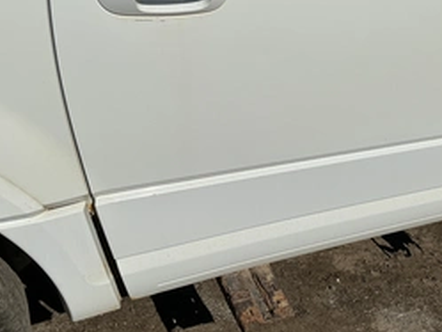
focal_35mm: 45
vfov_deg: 32.0
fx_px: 575
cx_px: 284
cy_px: 123
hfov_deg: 41.7
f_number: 1.8
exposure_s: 1/8621
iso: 25
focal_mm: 3
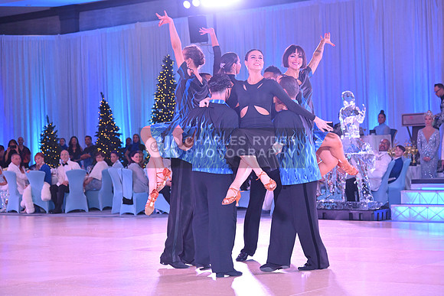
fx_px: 962
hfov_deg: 26.0
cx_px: 222
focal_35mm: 78
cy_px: 148
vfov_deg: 17.5
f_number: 5
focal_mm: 78
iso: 5000
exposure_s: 1/400
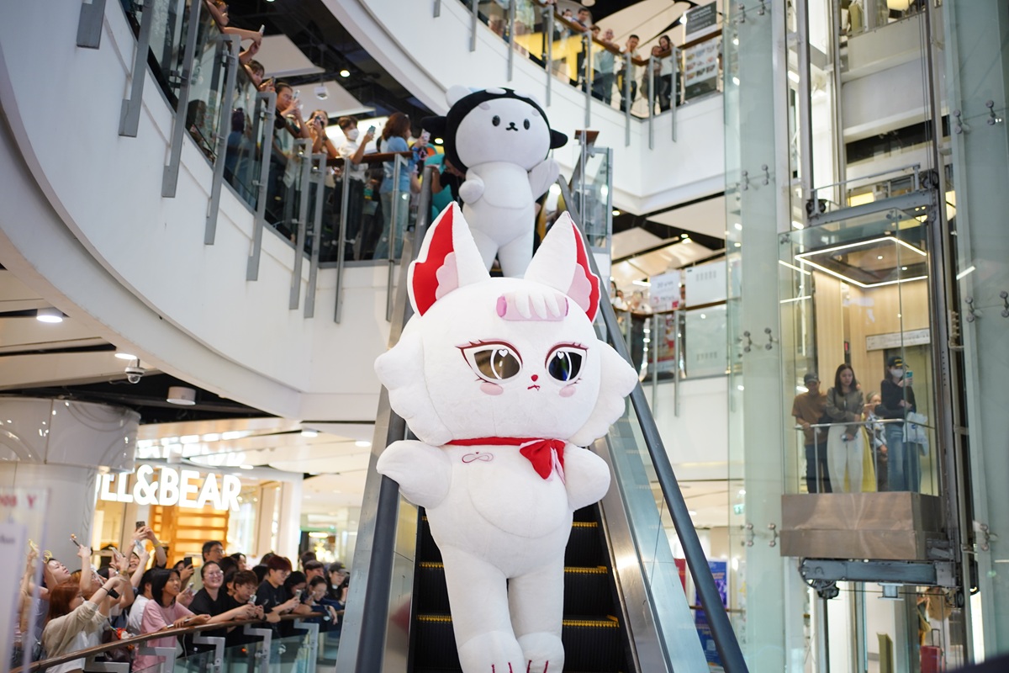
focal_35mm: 35
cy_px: 336
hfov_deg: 54.4
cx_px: 504
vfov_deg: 37.9
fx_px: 981
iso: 800
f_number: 1.8
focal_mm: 35
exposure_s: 1/125
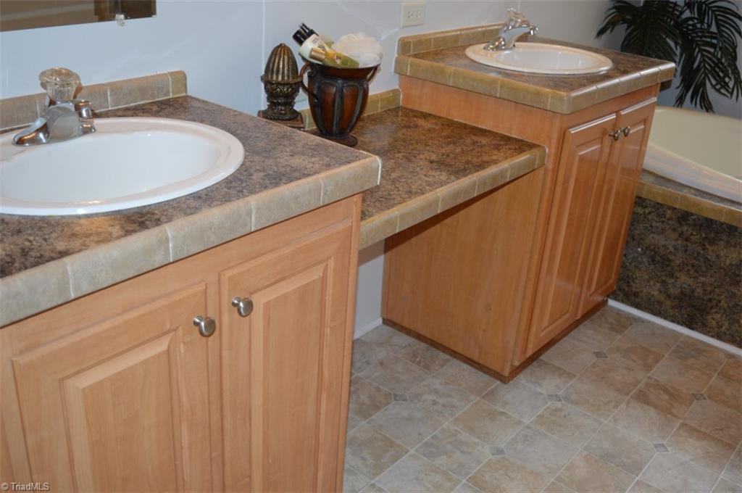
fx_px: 772
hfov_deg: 51.3
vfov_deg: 35.4
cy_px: 246
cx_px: 371
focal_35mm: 38
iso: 400
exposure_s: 1/60
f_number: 4
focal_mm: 25
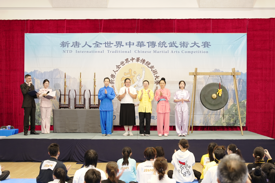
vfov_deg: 19.5
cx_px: 138
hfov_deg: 28.8
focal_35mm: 70
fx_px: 535
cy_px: 92
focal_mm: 70
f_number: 5.6
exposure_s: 1/60
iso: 1600
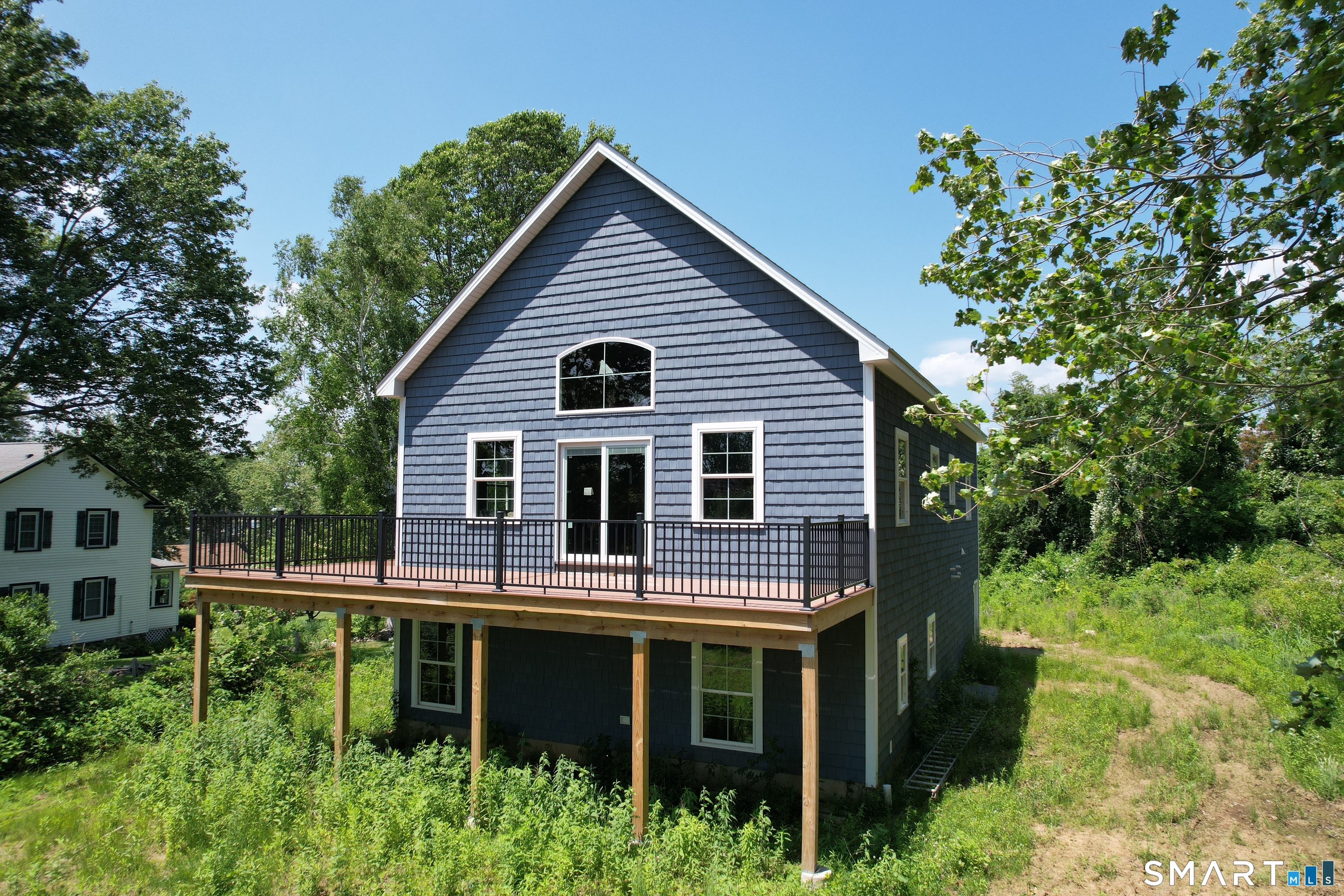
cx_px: 672
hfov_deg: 78.6
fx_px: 821
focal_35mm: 22
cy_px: 448
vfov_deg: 57.2
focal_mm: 8.38
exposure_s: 1/1250
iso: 100
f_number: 2.8
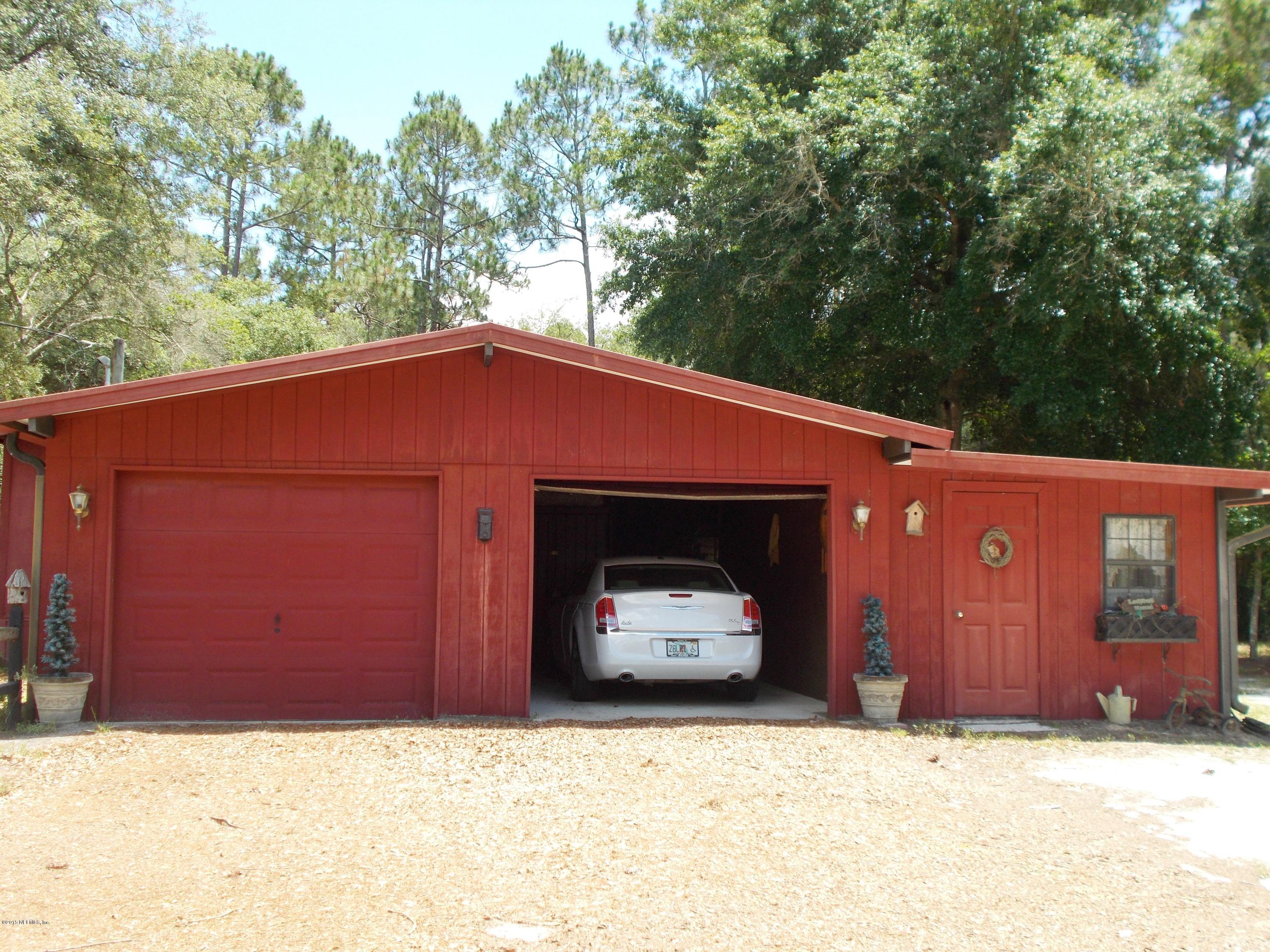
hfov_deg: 47.9
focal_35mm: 39
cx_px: 635
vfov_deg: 36.8
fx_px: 1431
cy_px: 476
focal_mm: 6.9
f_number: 3.9
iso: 80
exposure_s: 1/250
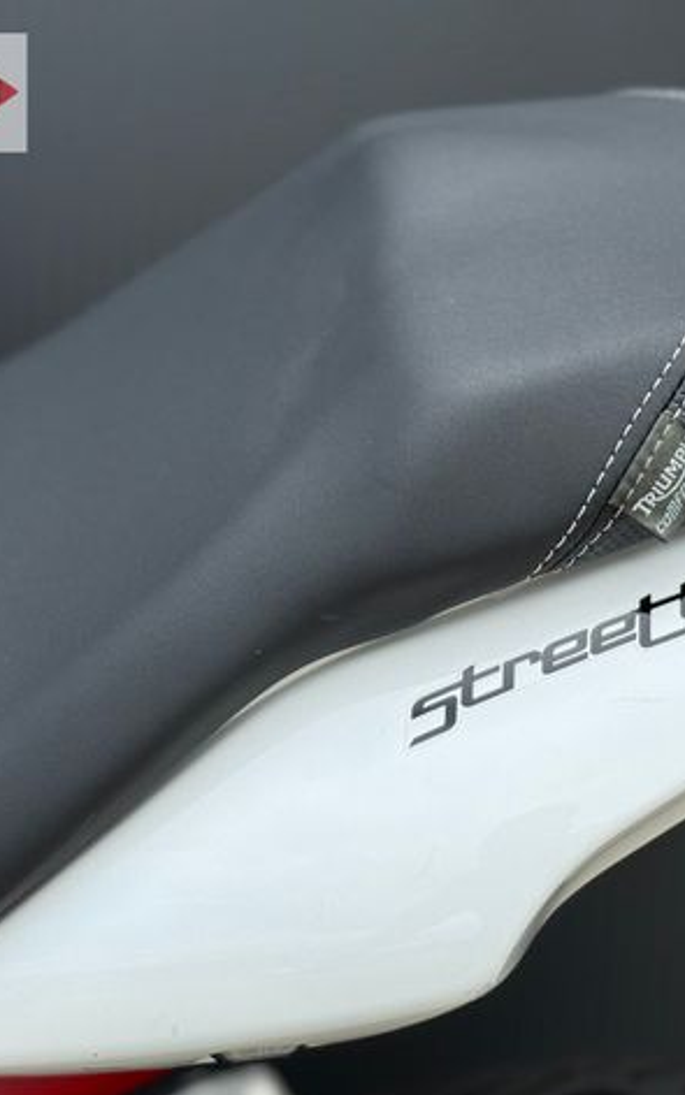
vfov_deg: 29.8
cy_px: 554
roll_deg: -3.6
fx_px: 2061
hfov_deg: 18.8
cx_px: 432
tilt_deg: -11.7
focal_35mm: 69
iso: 100
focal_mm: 6.76
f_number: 1.78
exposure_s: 1/2667
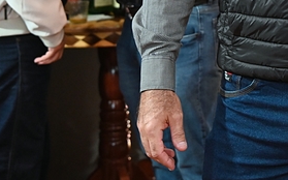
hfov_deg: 15.7
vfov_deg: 10.2
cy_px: -79
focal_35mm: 125
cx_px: 391
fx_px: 981
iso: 3200
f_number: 4
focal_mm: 38
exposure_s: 1/60
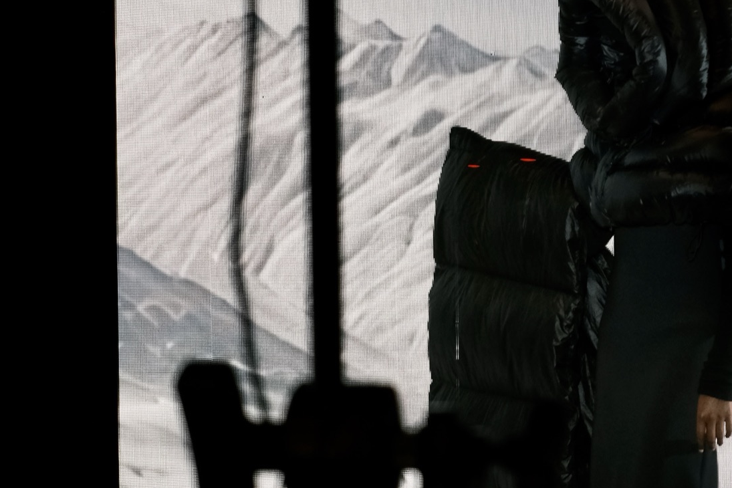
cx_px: 570
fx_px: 3233
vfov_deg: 8.6
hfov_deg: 12.9
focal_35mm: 159
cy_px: 254
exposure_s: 1/140
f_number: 5.6
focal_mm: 45
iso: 1600
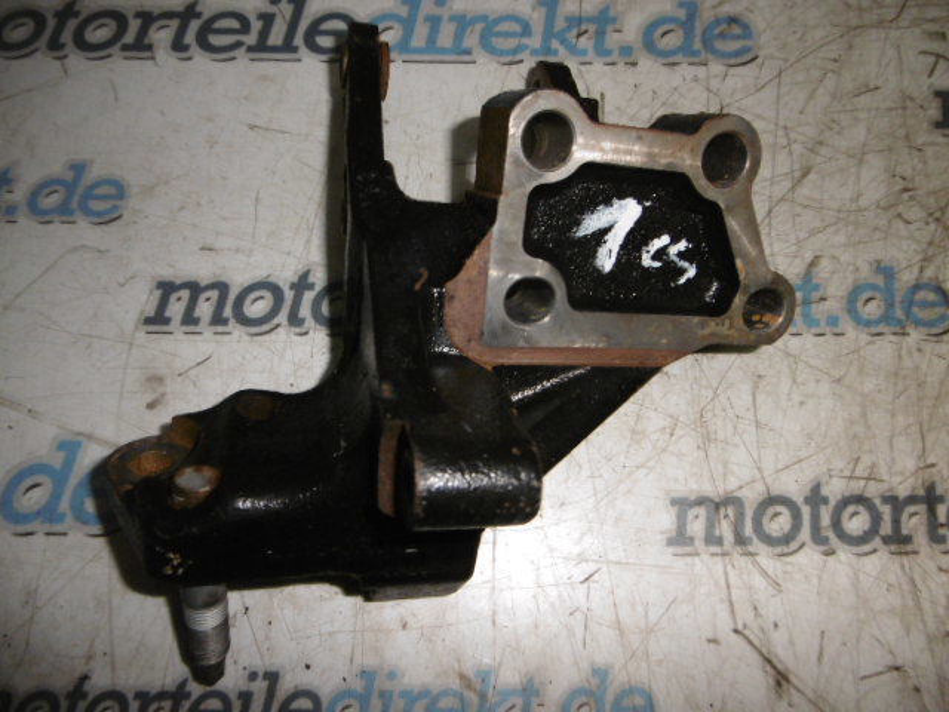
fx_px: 658
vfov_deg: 56.8
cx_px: 474
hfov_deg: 71.6
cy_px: 356
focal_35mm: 24
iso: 200
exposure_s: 1/60
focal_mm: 4.3
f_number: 7.8
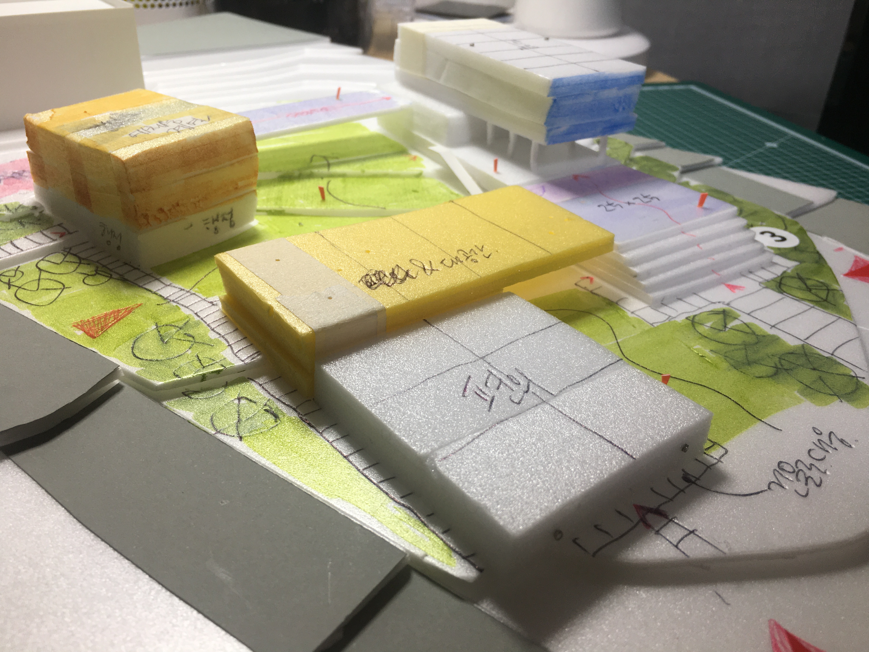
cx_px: 434
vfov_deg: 48.2
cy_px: 326
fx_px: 728
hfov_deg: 61.7
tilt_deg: -32.8
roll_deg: -2.7
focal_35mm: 29
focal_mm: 4.15
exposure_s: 1/60
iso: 32
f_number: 2.2
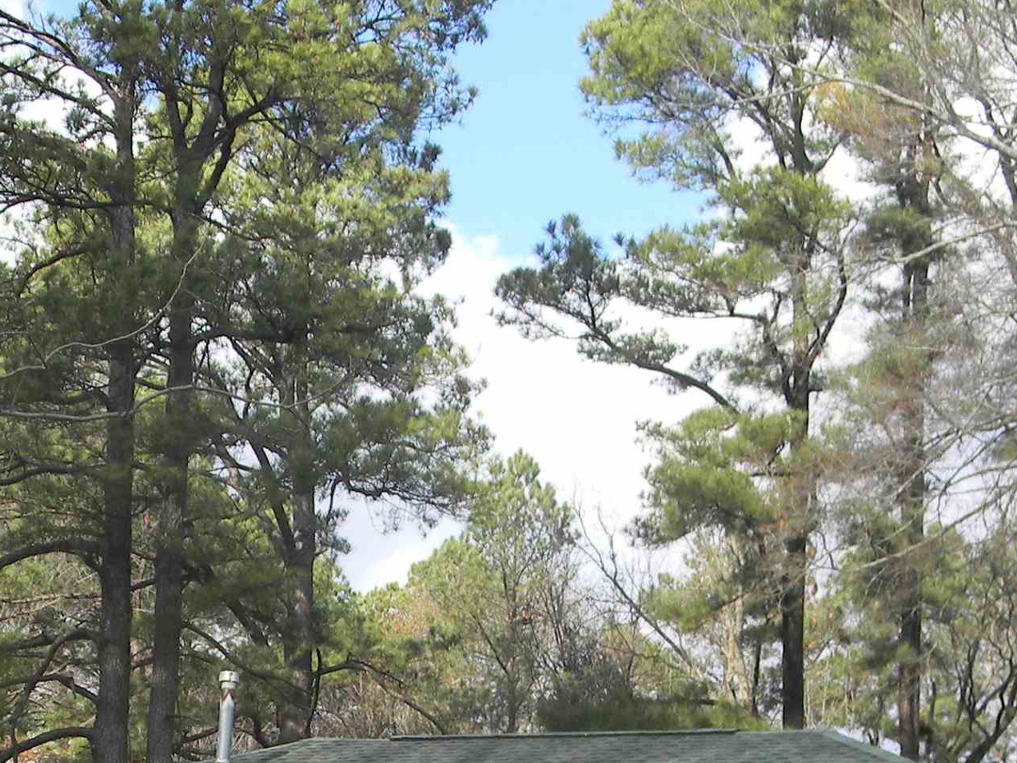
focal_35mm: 99
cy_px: 894
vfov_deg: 14.5
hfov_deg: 19.8
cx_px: 322
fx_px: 2909
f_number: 3.8
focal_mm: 7.3
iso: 80
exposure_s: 1/280
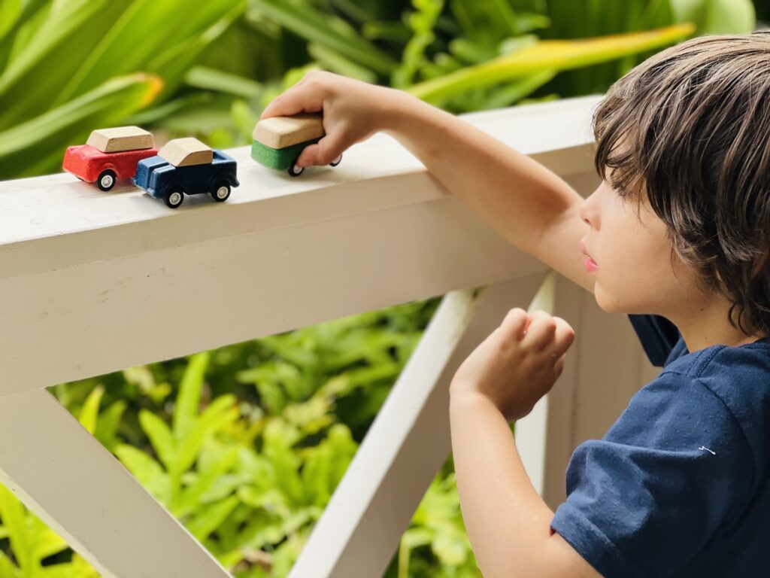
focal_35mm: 77
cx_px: 385
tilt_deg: -15.9
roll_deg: -3.1
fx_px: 1713
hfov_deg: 25.3
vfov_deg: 19.1
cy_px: 289
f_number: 2.8
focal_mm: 9
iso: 40
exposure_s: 1/121
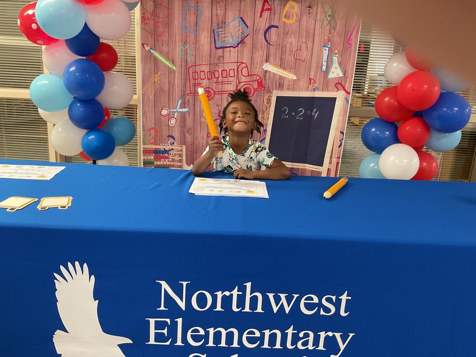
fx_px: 399
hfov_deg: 61.7
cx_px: 238
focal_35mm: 29
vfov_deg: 48.2
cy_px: 178
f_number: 1.8
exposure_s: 1/60
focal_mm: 3
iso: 250
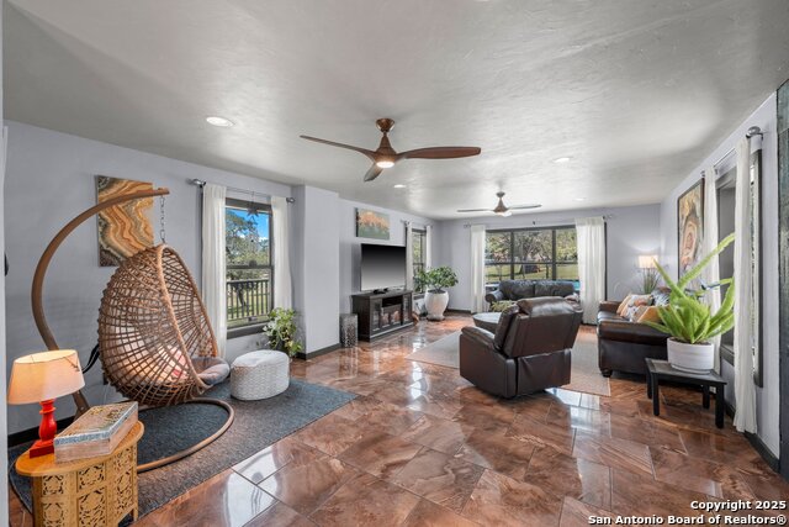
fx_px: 307
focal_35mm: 14
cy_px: 264
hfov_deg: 104.2
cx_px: 394
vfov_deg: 81.2
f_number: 8
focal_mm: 14
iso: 100
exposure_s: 1/13
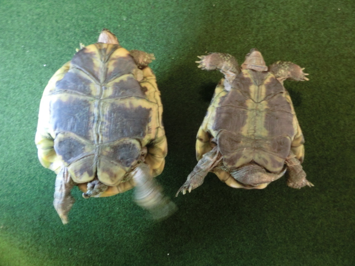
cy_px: 133
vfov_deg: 49.7
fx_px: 287
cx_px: 178
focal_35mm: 28
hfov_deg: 63.4
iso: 800
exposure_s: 1/13
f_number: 3
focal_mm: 5
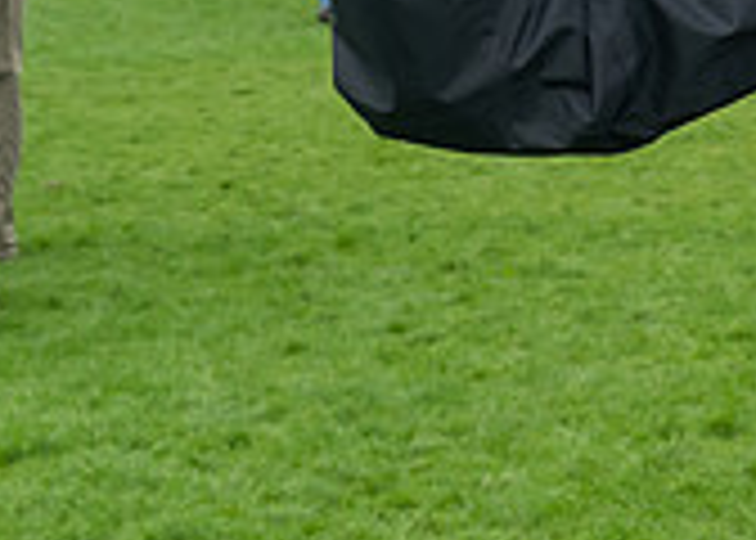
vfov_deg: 7.3
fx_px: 4144
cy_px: -348
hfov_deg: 9.8
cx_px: 1467
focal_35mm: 193
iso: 250
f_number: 7.1
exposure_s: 1/250
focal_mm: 30
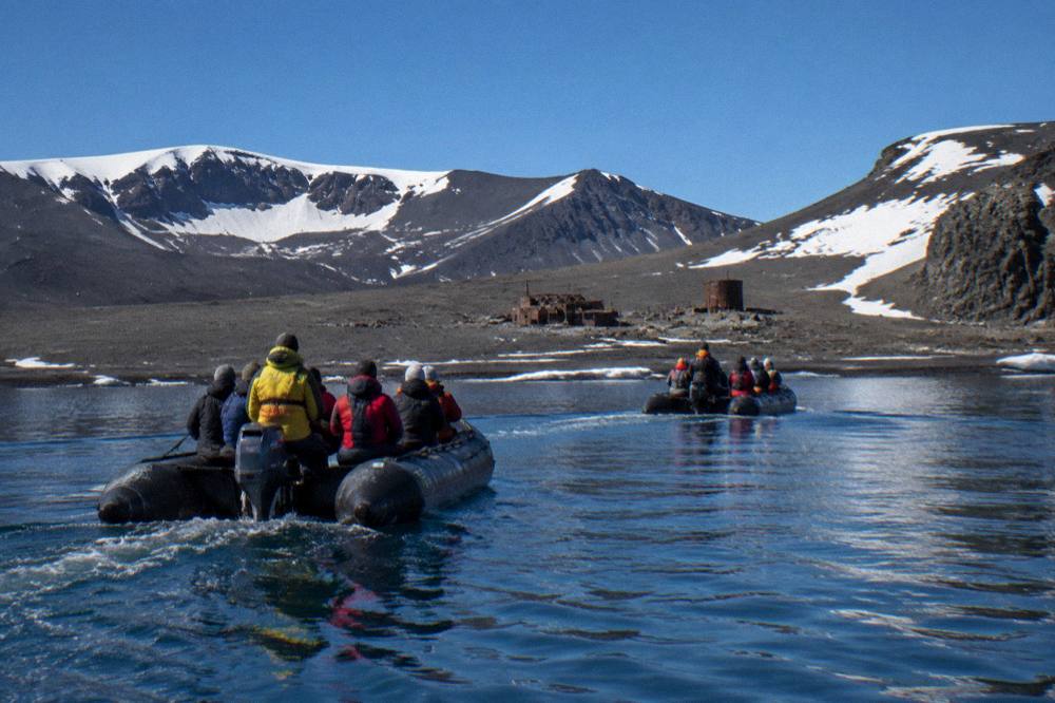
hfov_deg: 28.9
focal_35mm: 70
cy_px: 352
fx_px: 2051
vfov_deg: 19.4
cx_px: 528
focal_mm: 70
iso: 400
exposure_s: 1/320
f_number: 9
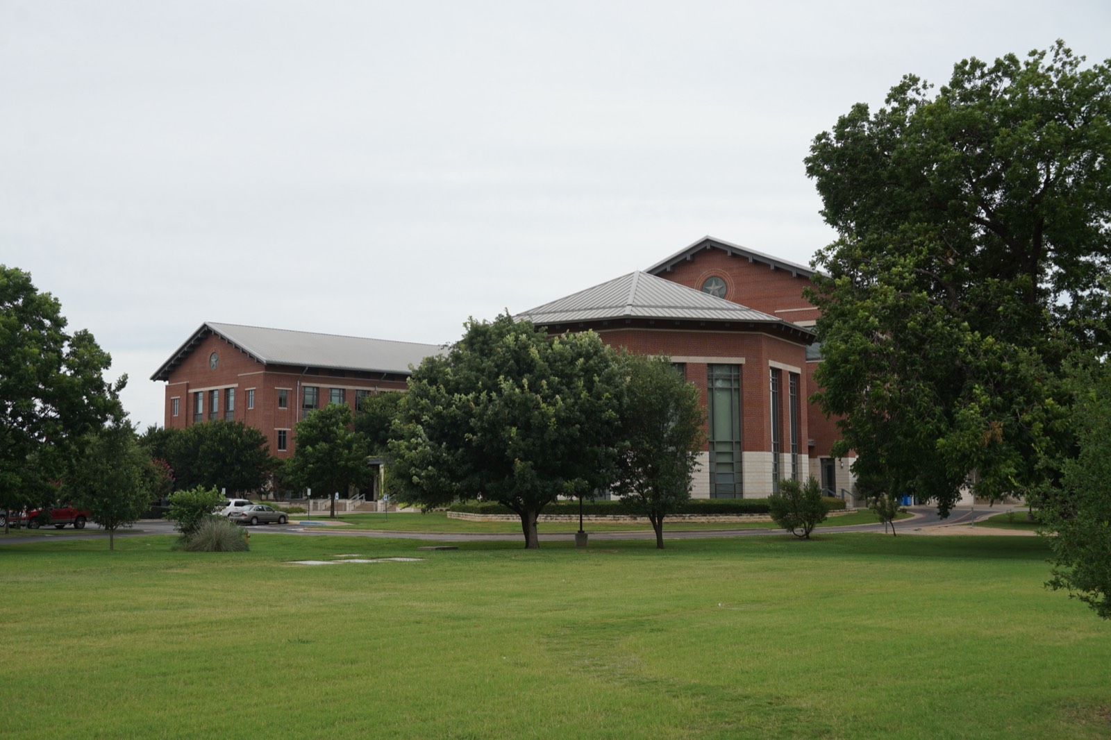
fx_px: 1203
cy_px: 370
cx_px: 556
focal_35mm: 39
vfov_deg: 34.2
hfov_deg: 49.6
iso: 100
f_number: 9
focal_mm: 26
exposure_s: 1/160
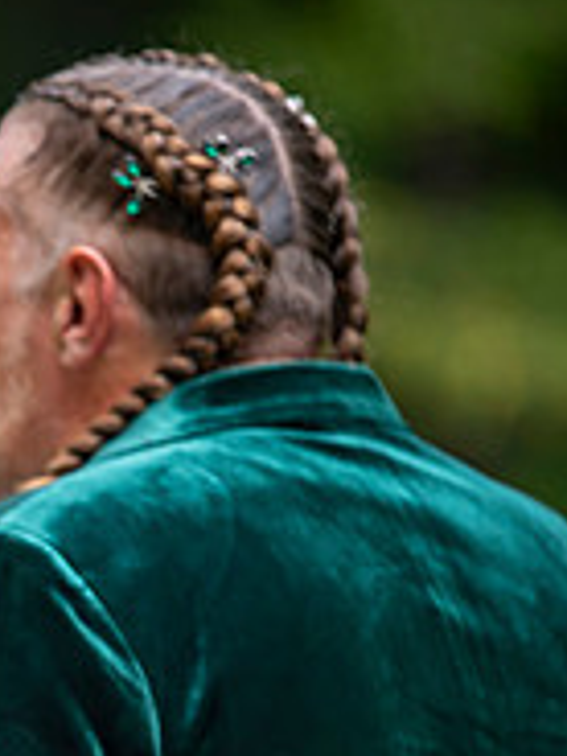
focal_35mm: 608
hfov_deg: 2.4
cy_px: 735
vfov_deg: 3.3
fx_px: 13278
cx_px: -279
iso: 50
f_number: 2.8
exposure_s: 1/125
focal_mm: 200
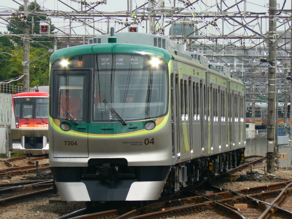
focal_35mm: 338
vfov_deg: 4.4
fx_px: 2851
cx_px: 146
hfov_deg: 5.9
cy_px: 110
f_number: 5.6
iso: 80
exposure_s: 1/500
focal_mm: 56.3
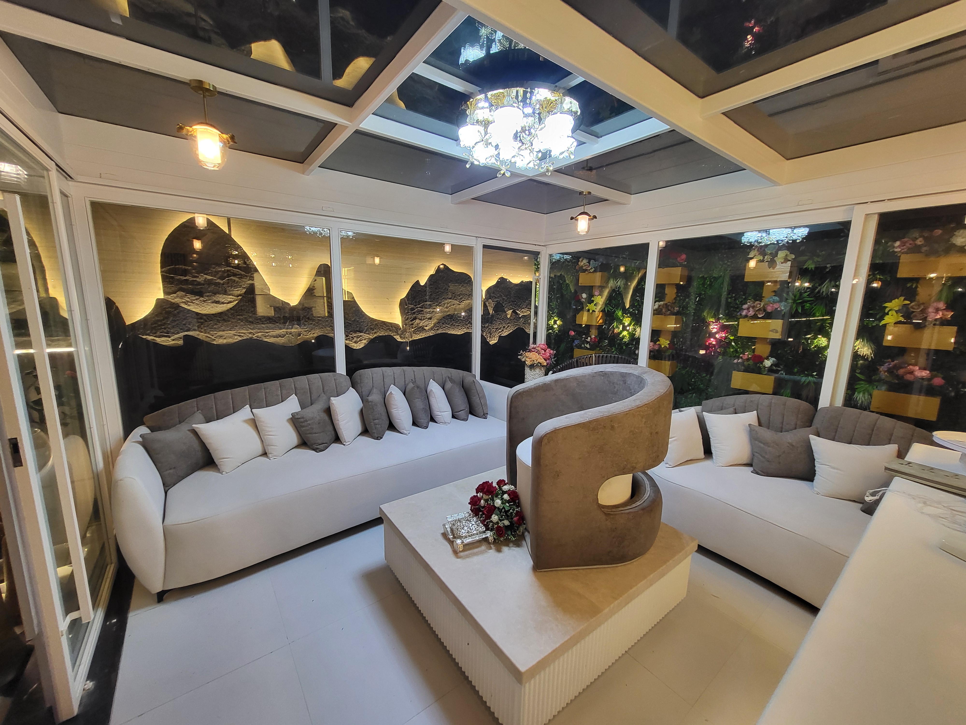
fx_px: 363
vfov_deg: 89.9
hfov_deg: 106.2
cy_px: 362
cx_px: 483
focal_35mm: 13
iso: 125
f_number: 2.2
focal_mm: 1.74
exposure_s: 1/50
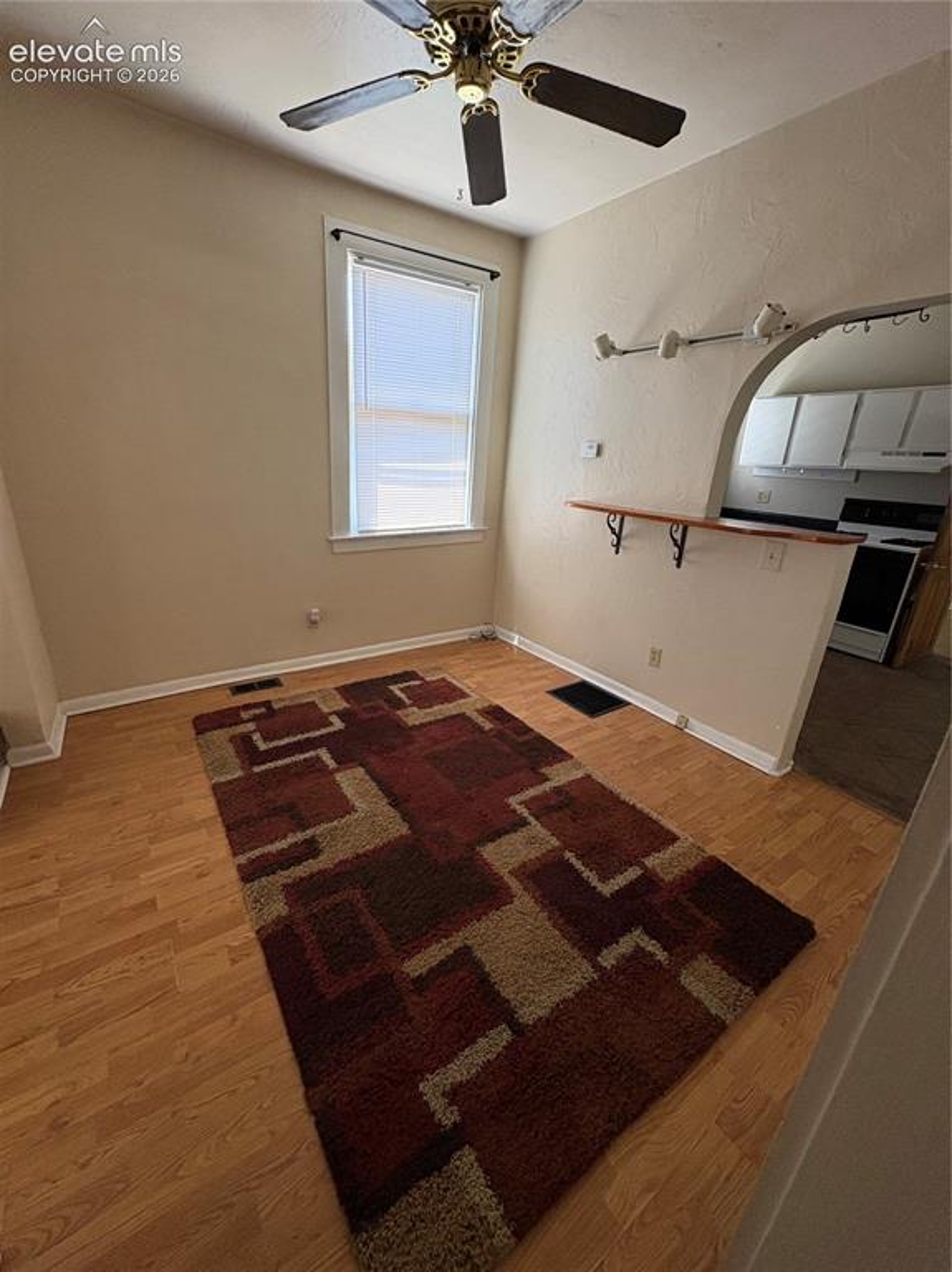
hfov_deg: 85.6
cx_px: 476
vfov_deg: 102.1
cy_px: 636
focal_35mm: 14
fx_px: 514
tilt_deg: -18.9
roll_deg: -4.5
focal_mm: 2.22
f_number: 2.2
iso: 250
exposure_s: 1/64
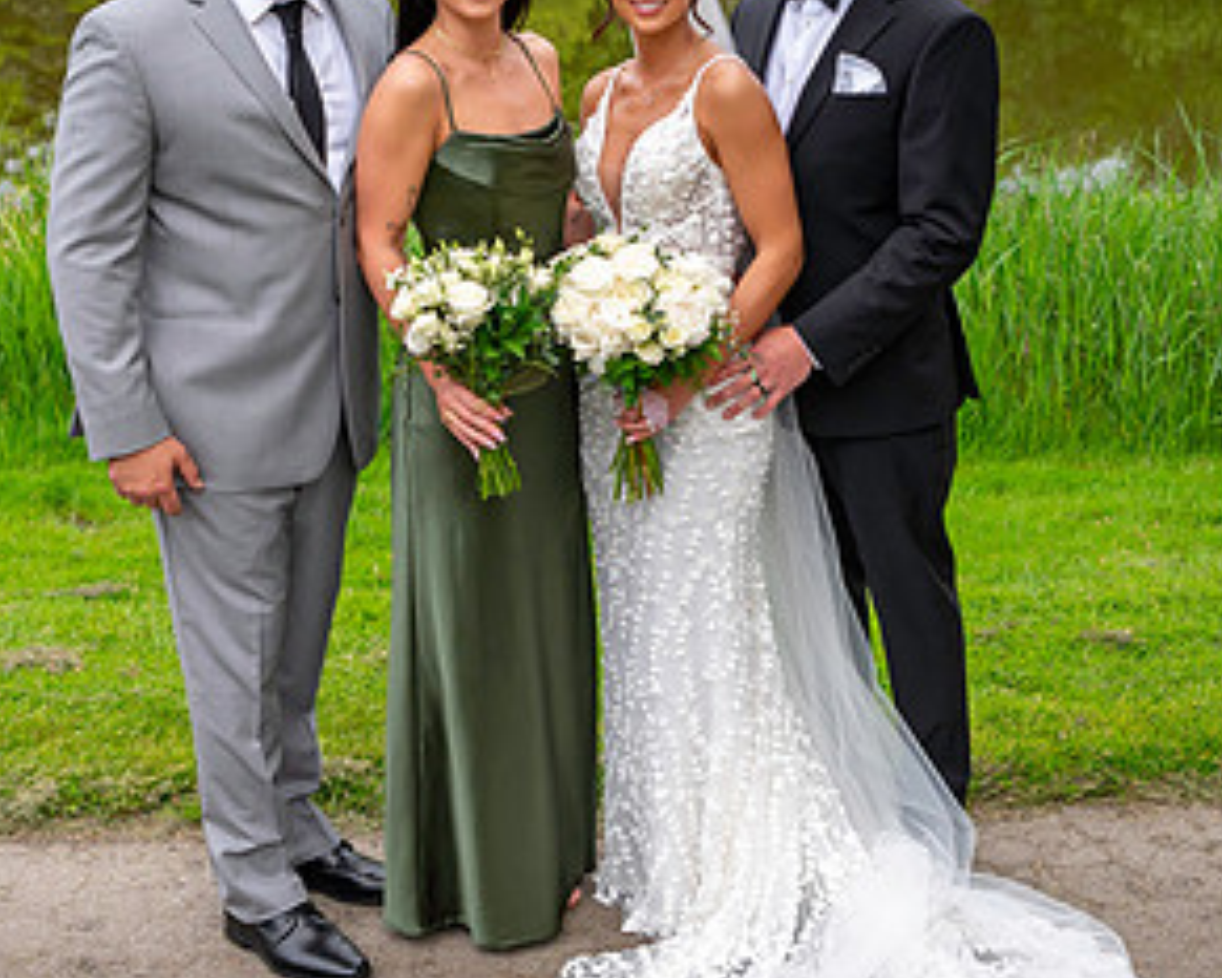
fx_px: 2352
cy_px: 280
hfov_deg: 29.1
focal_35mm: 65
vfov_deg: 23.3
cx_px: 694
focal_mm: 29
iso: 640
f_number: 3.2
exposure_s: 1/3200
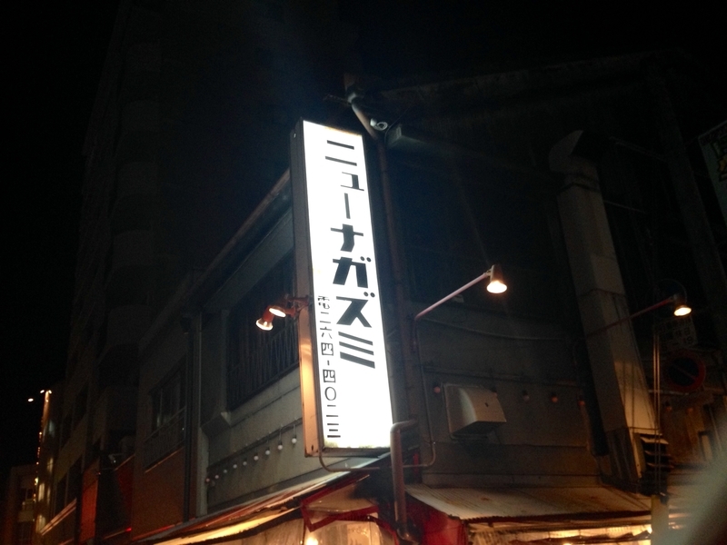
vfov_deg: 42.9
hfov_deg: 55.4
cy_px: 272
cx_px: 364
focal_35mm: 33
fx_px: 693
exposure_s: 1/20
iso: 200
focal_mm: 4.12
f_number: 2.4
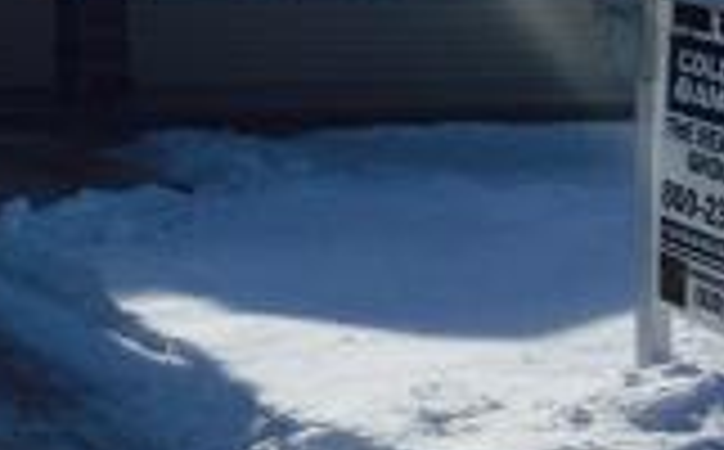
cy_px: -94
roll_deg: +0.7
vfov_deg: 11.5
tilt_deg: +1.1
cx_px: -409
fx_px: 2186
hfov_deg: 16.8
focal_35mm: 111
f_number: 2.2
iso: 32
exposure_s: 1/9901
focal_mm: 4.15
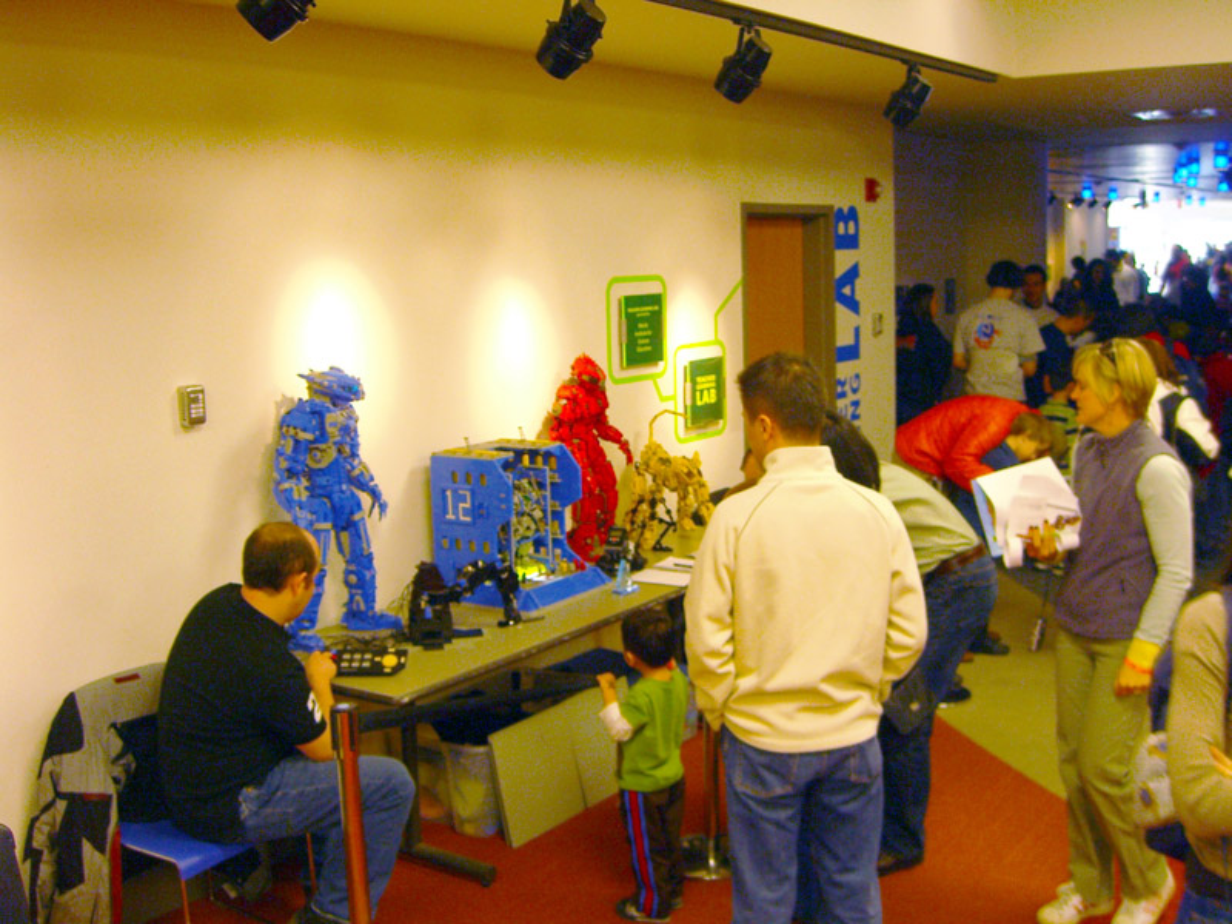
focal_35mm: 38
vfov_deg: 37.7
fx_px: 1352
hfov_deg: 49.0
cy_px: 462
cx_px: 616
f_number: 2.8
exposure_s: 1/50
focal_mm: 7.9
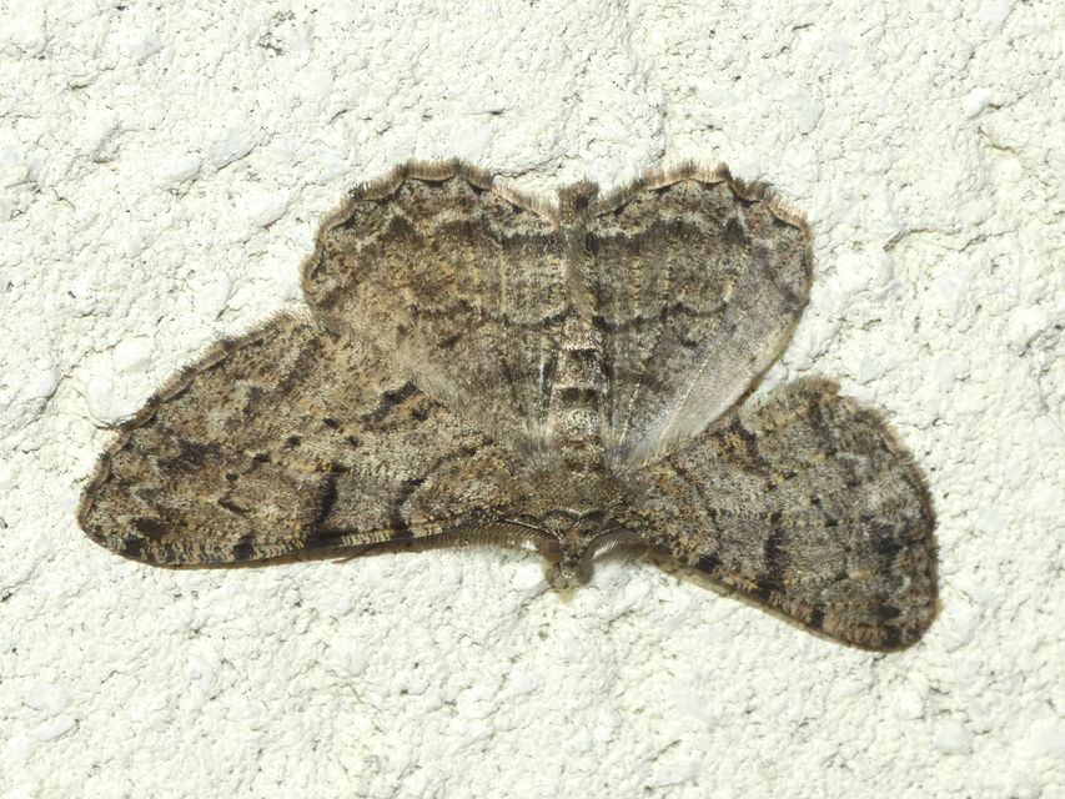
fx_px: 4923
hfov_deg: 12.3
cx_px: 532
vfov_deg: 9.3
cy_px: 400
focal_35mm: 160
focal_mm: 28.8
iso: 80
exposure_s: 1/320
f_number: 5.4
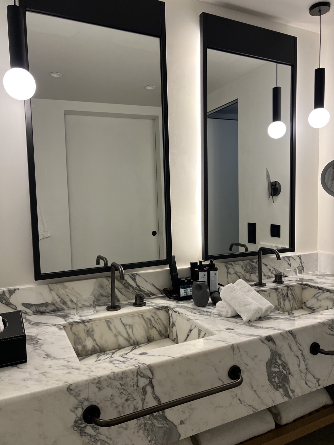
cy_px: 222
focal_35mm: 26
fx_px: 334
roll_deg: +1.1
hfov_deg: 53.1
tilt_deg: -3.7
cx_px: 167
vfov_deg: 67.3
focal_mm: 5.7
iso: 100
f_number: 1.5
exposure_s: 1/100
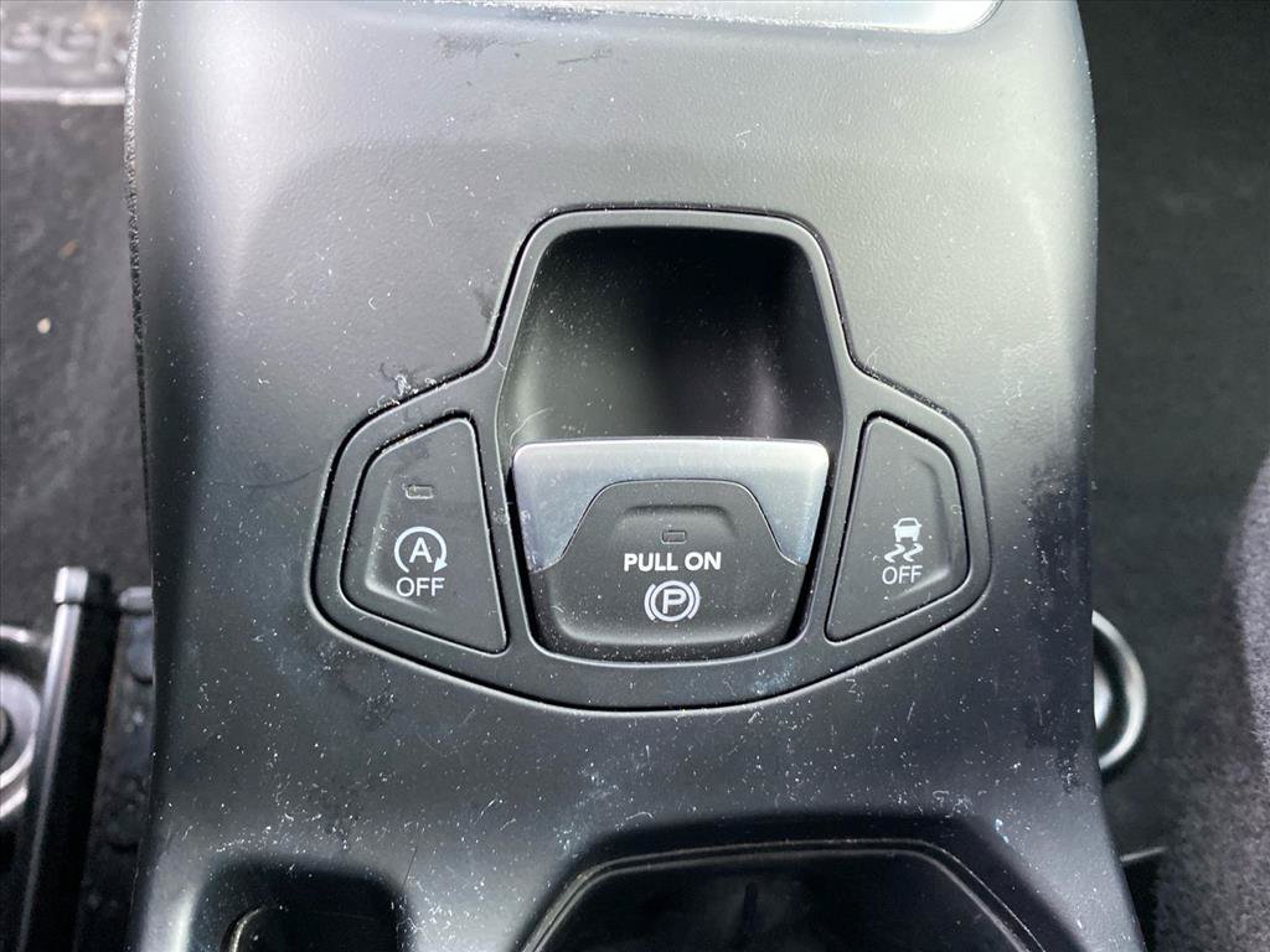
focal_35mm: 26
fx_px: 954
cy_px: 476
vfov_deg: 53.1
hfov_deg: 67.3
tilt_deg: -62.4
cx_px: 635
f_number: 1.8
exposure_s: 1/60
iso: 500
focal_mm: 4.25
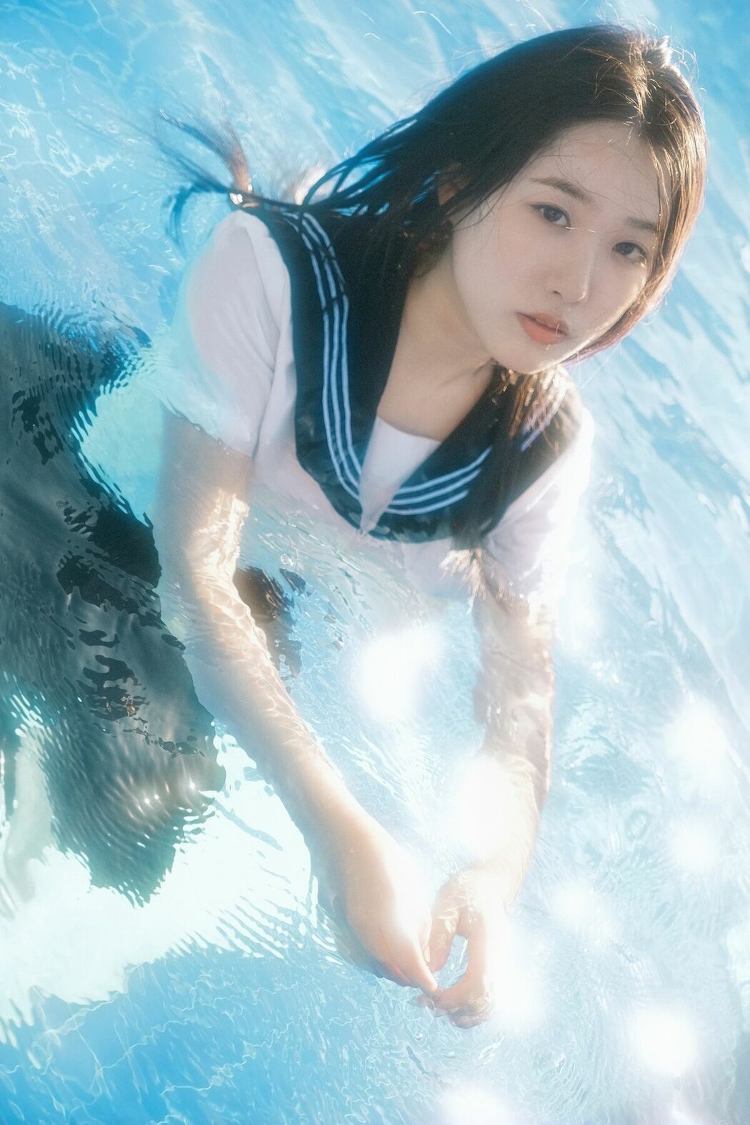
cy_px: 562
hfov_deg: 20.6
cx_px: 375
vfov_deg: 30.5
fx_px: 2062
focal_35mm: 66
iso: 250
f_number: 2.8
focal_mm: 44.1
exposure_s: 1/500
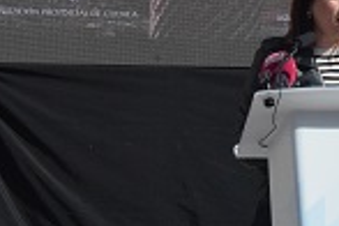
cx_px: 353
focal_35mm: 245
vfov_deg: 5.6
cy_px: 53
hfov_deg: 8.4
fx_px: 2307
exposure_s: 1/1000
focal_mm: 40
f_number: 16
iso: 1600
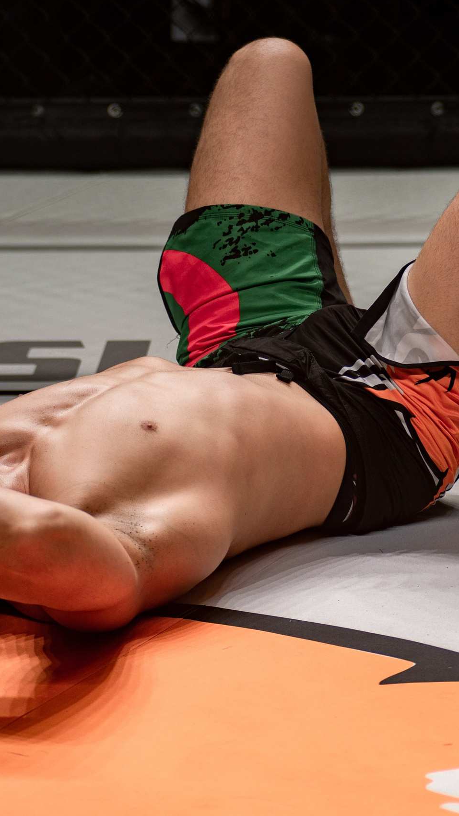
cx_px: 191
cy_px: 407
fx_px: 3959
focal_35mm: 183
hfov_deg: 6.6
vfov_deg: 11.8
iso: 250
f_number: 4
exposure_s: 1/640
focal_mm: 116
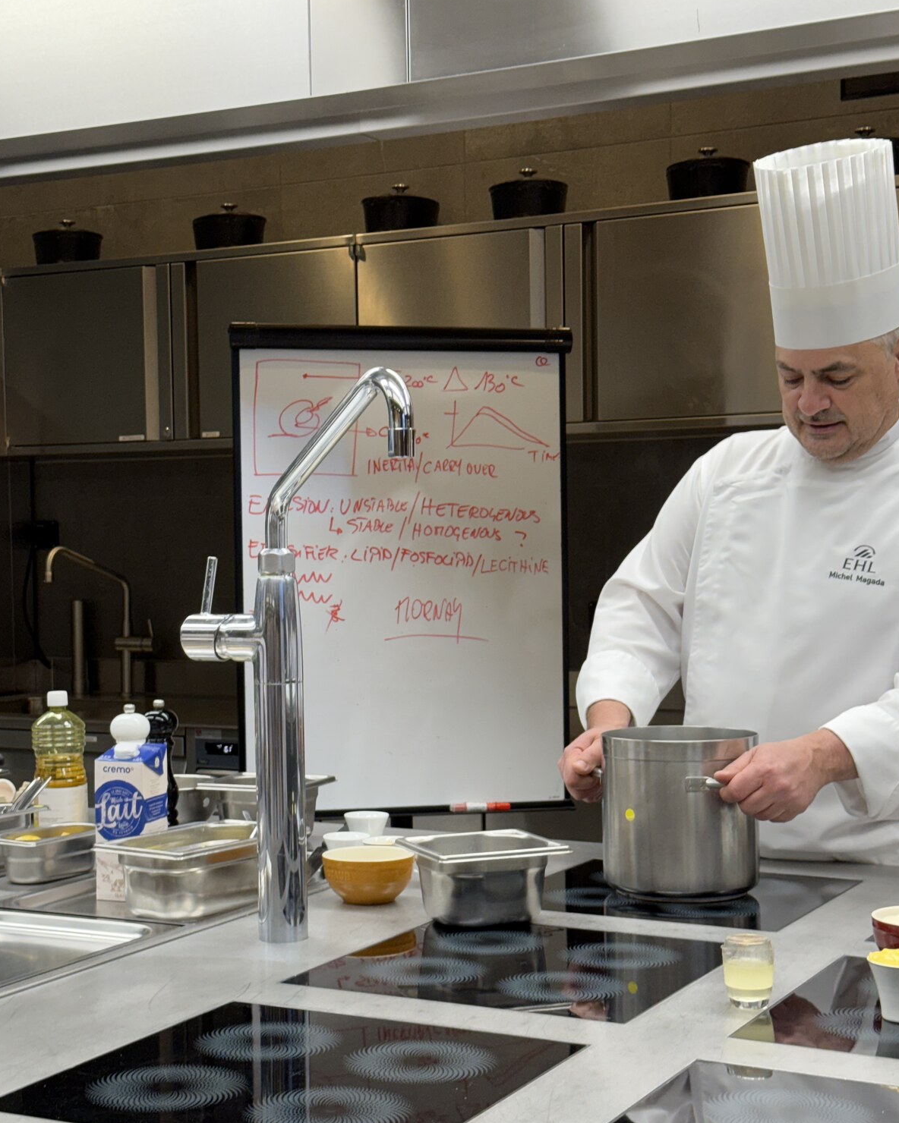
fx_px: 1896
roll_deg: +0.5
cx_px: 410
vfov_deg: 33.0
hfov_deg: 26.7
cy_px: 624
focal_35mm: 57
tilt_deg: -1.8
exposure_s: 1/100
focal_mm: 6.76
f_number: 1.78
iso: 100
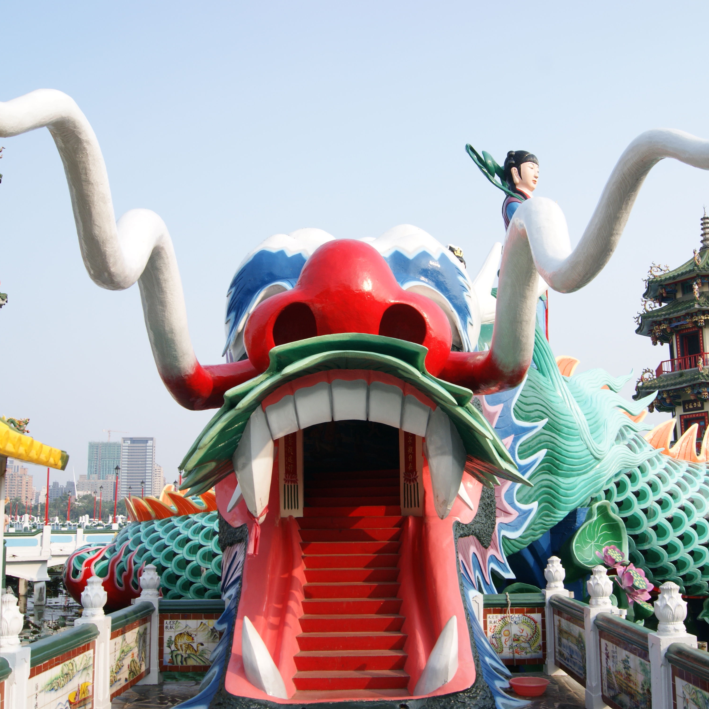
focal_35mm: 35
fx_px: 811
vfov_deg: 47.2
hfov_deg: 47.2
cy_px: 354
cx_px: 380
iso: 100
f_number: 10
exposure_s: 1/125
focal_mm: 18
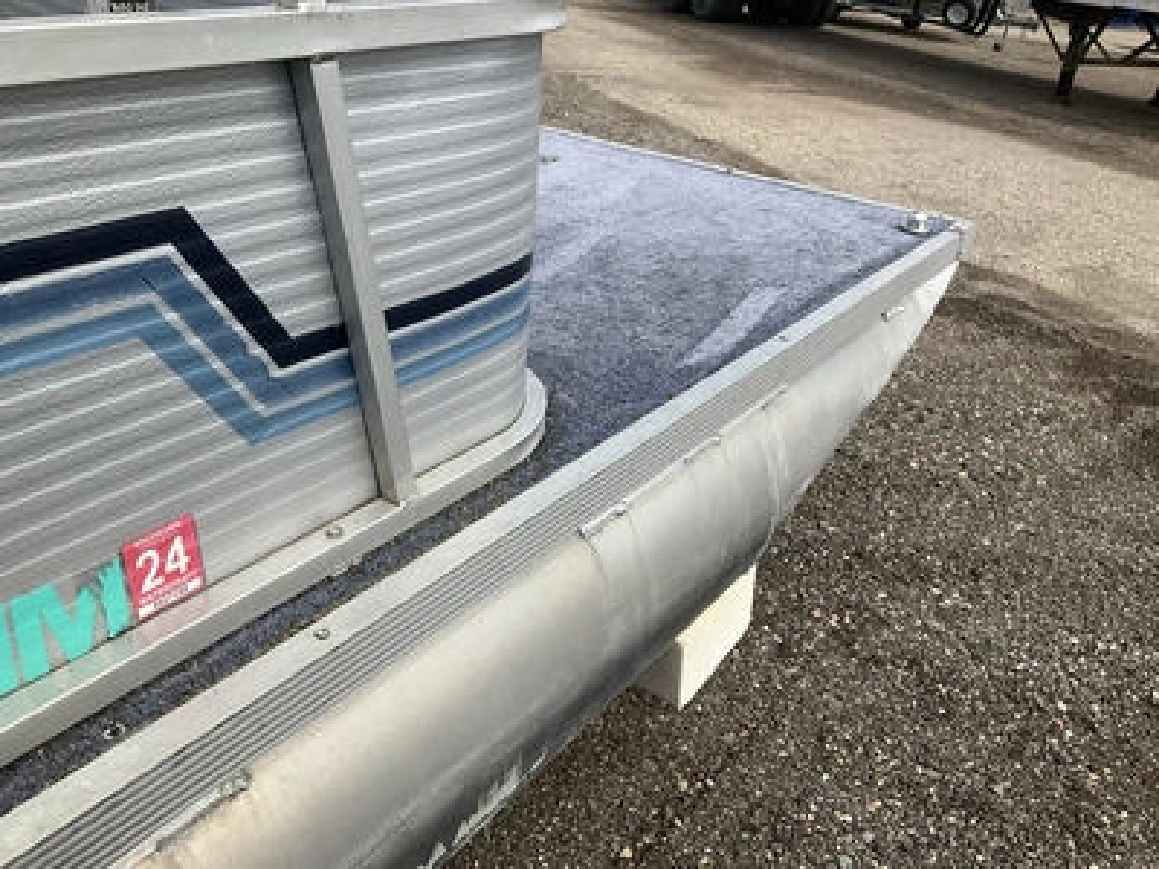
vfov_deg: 48.2
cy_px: 434
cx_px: 580
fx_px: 971
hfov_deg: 61.7
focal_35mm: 29
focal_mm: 3
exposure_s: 1/1490
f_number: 1.8
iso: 25
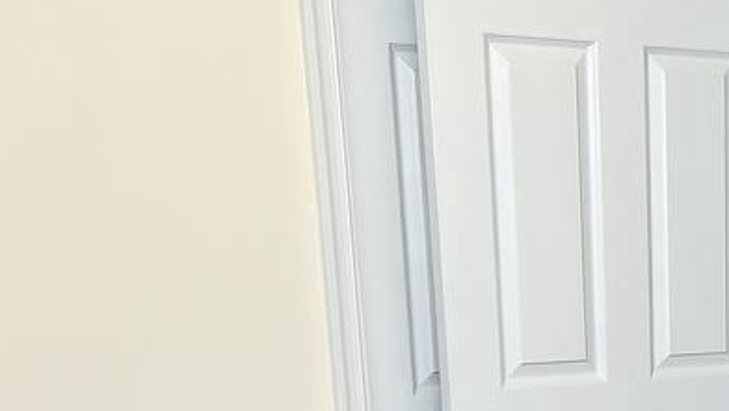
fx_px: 1586
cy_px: 726
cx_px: 903
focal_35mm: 82
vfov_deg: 13.4
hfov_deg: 23.4
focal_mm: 10
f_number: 4.5
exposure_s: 1/60
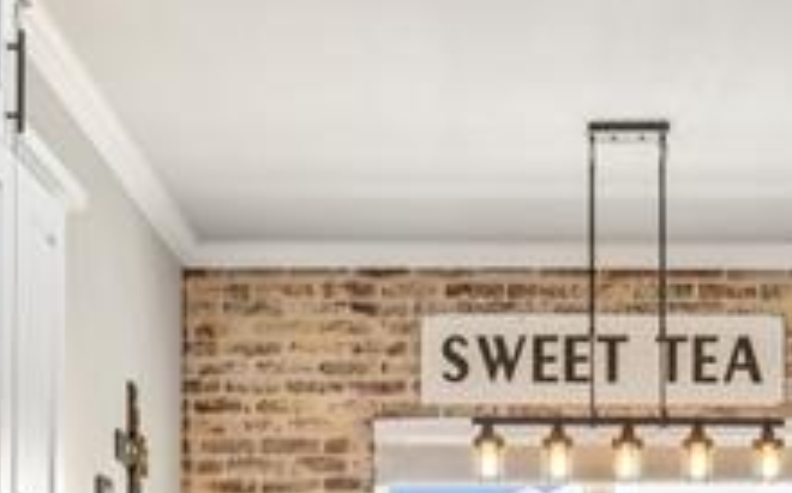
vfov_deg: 15.6
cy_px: 734
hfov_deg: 26.7
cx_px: 526
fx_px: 1659
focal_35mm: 77
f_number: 13
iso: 400
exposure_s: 1/10
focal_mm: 16.2
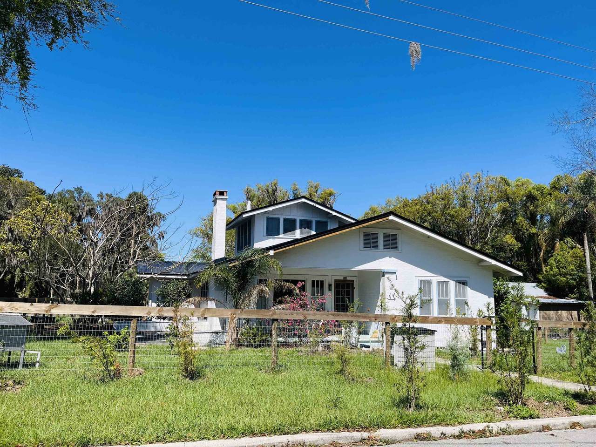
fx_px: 448
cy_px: 224
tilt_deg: +8.4
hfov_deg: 67.3
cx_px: 298
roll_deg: -0.9
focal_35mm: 26
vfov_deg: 53.1
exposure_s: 1/3521
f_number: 1.6
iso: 50
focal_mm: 5.1
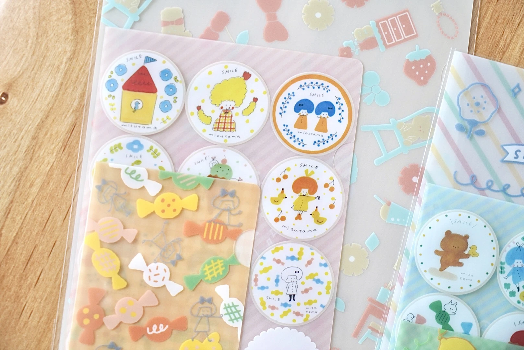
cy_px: 175
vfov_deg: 19.5
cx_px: 262
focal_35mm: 70
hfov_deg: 28.8
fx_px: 1020
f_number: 4.5
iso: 1000
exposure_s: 1/80
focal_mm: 70
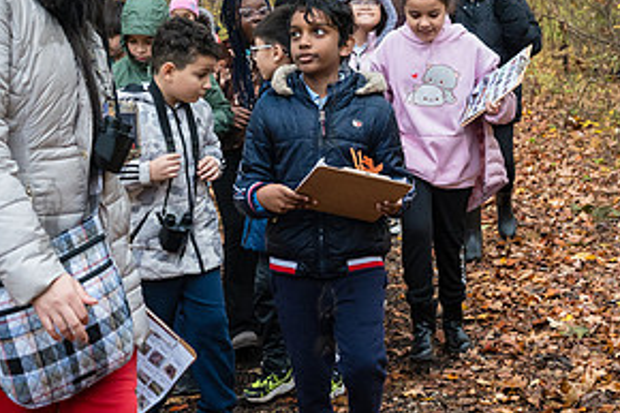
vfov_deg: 19.3
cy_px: 111
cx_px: 325
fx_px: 1205
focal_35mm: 70
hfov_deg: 28.9
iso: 4000
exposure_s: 1/160
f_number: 4
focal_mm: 35
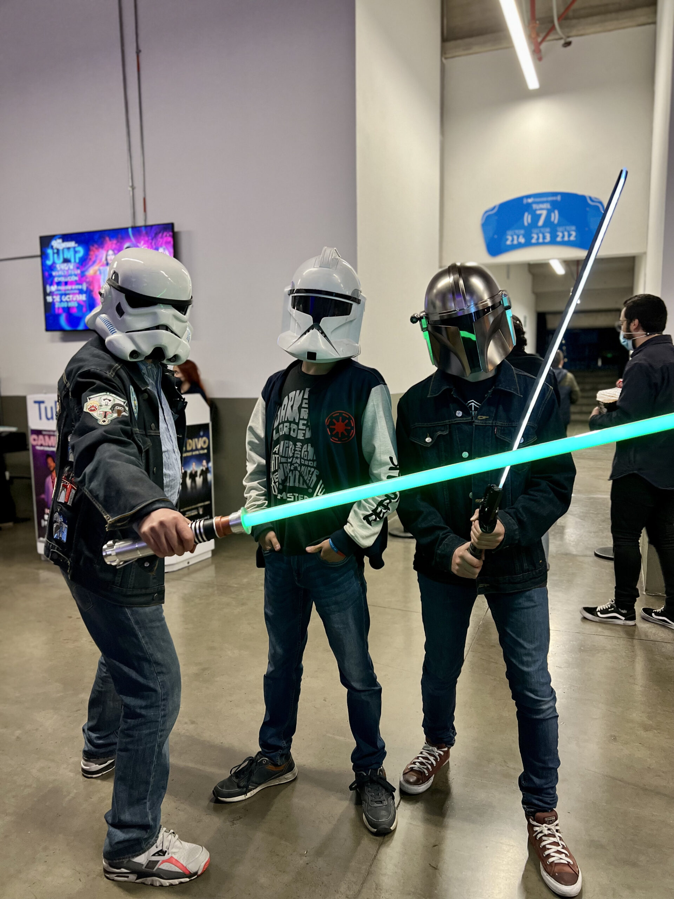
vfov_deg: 67.3
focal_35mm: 26
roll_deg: +1.2
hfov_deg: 53.1
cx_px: 337
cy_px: 450
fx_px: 675
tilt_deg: -6.4
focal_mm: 5.7
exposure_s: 1/60
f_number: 1.5
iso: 160
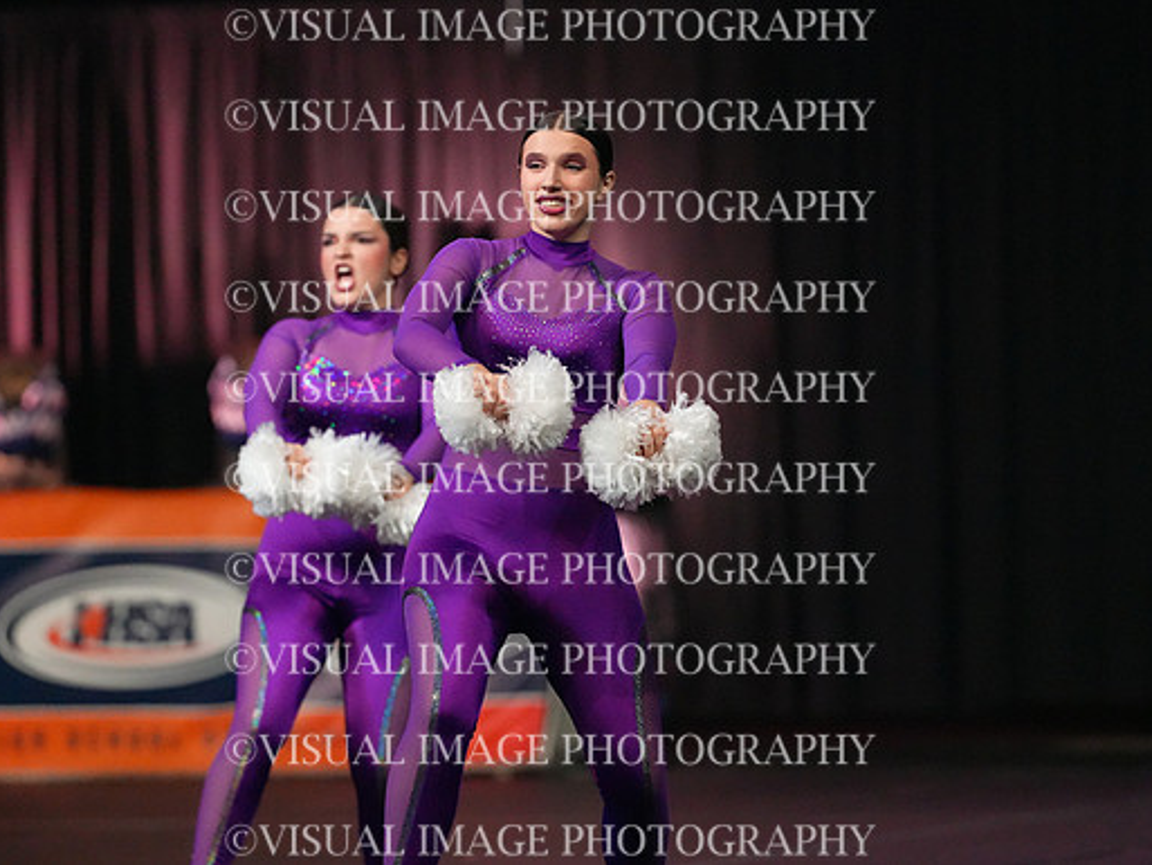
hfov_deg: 6.1
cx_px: 550
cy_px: 432
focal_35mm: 326
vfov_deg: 4.6
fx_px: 10852
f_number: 3.5
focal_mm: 300
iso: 16000
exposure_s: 1/1250
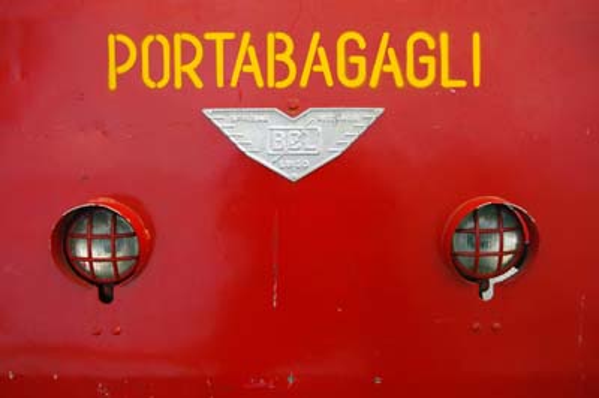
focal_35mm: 34
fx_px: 574
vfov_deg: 38.3
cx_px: 300
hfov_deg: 55.1
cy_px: 199
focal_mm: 23
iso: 400
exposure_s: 1/4
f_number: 5.6
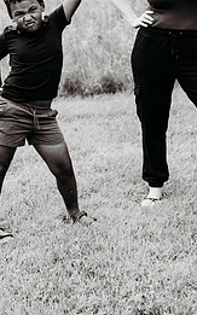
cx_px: 103
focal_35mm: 102
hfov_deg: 12.8
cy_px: 45
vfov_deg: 20.1
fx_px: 877
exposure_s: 1/320
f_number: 2.8
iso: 400
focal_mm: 58
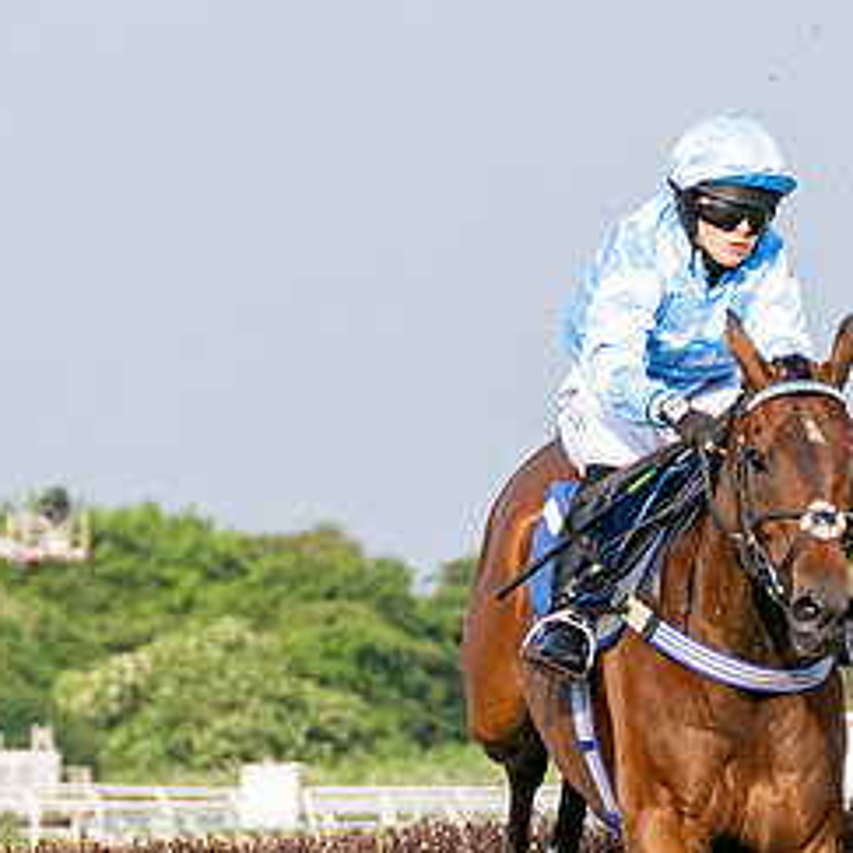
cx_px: 799
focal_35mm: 474
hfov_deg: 3.7
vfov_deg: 3.7
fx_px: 13215
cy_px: 736
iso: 400
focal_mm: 98
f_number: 4
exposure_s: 1/4000
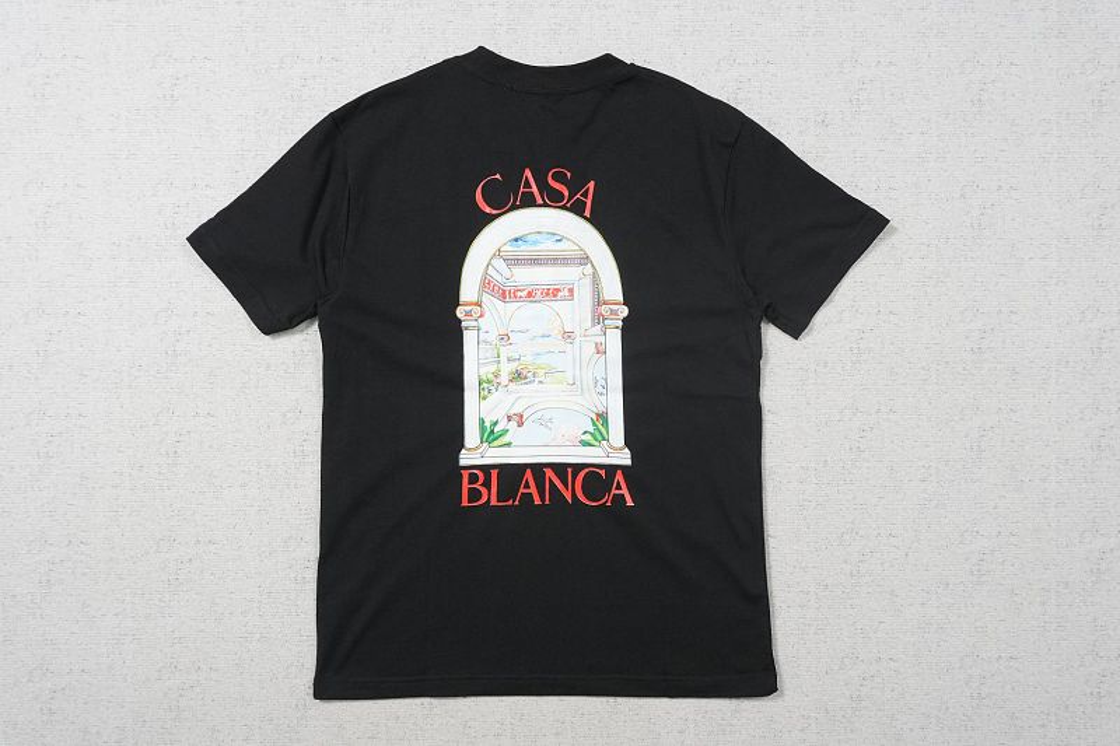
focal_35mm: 32
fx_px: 980
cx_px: 560
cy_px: 373
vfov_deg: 41.7
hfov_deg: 59.5
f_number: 10
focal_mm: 21
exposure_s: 1/100
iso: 1600
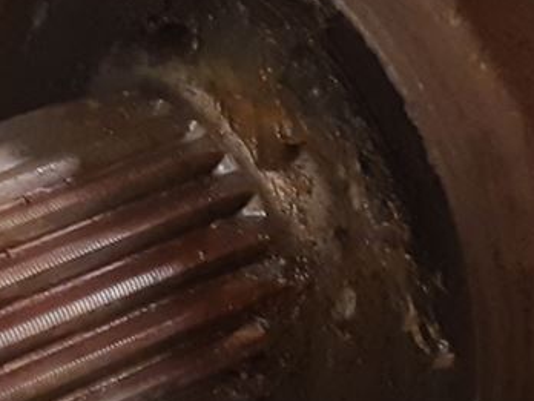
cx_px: 209
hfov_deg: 12.9
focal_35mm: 153
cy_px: 349
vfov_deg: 9.7
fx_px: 2360
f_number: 1.7
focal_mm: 3.93
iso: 200
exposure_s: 1/33
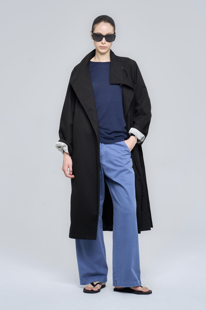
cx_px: 103
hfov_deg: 16.1
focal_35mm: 85
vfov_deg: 23.9
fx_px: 730
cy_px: 155
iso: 200
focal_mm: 85
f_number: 8
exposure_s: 1/125
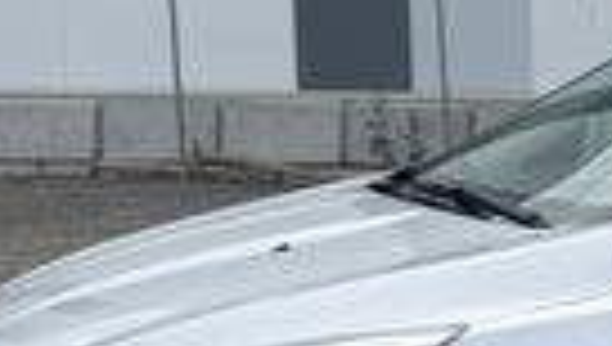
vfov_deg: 13.2
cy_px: 225
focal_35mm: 92
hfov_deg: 20.8
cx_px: 824
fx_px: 1495
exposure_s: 1/5319
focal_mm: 6.76
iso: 80
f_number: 1.78
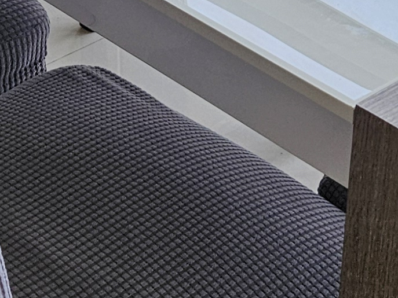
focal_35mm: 134
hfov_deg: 14.7
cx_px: 269
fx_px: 1540
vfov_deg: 11.1
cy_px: 120
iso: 80
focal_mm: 5.4
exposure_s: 1/180
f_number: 1.8
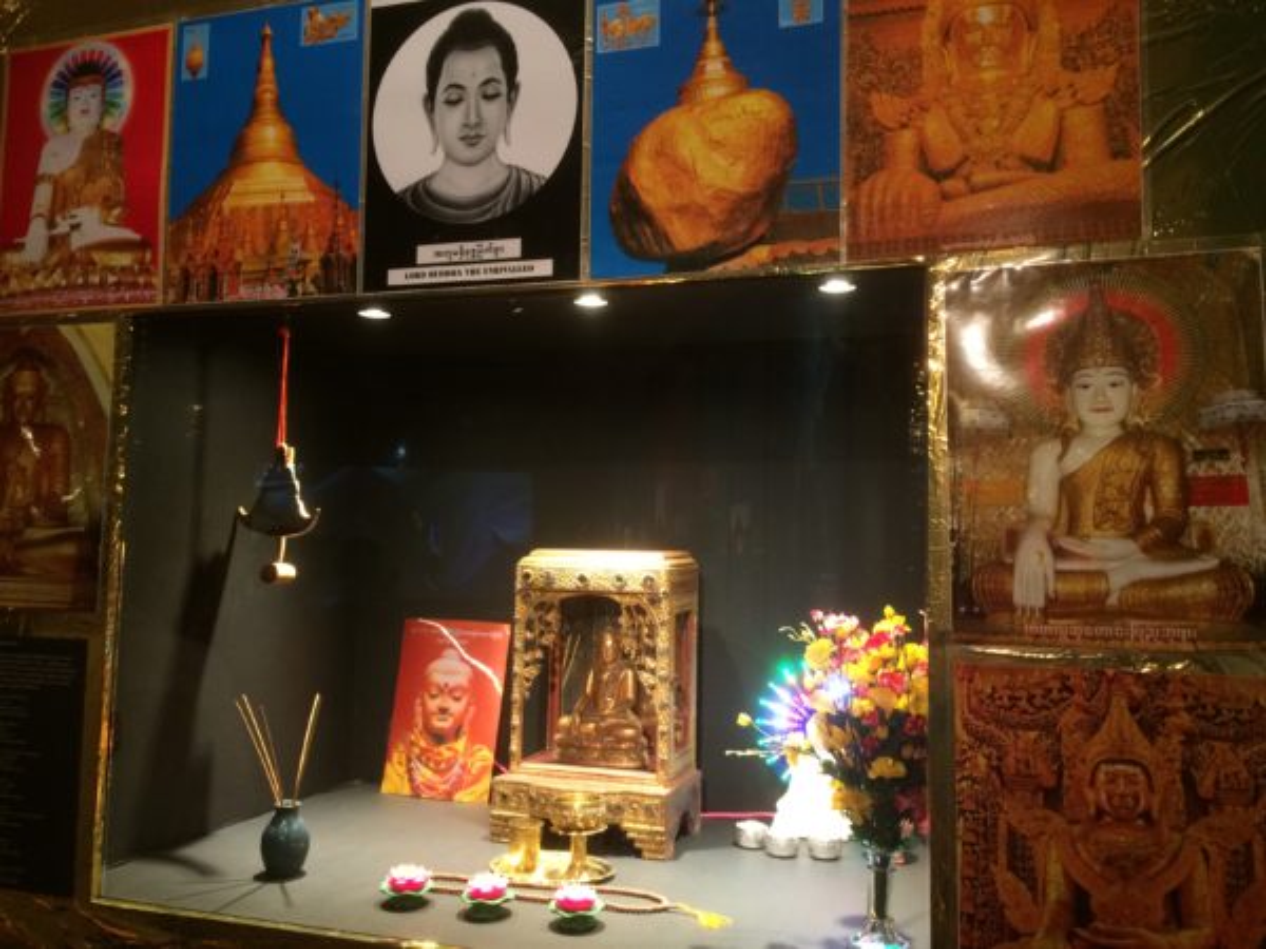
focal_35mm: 29
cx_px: 633
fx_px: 1061
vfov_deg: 48.2
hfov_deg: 61.7
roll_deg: -0.5
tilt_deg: +4.1
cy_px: 474
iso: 320
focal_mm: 4.15
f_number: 2.2
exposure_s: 1/24
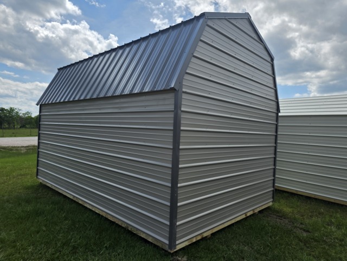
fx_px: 231
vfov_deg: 58.9
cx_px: 174
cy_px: 130
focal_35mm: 23
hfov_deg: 73.9
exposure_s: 1/7061
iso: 80
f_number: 1.7
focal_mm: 6.3
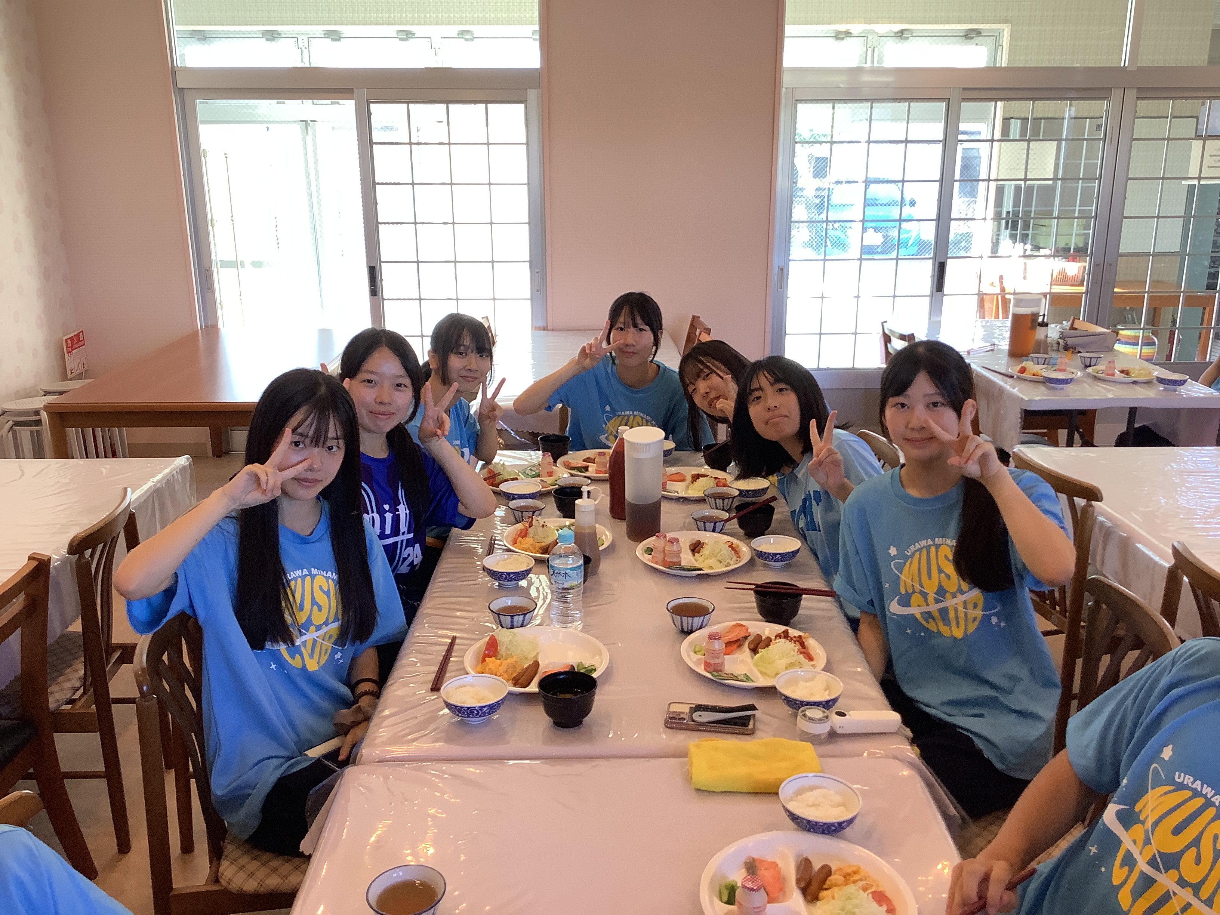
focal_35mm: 31
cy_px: 458
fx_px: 1093
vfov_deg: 45.4
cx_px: 610
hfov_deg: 58.4
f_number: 2.4
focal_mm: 3.3
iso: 64
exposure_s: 1/50
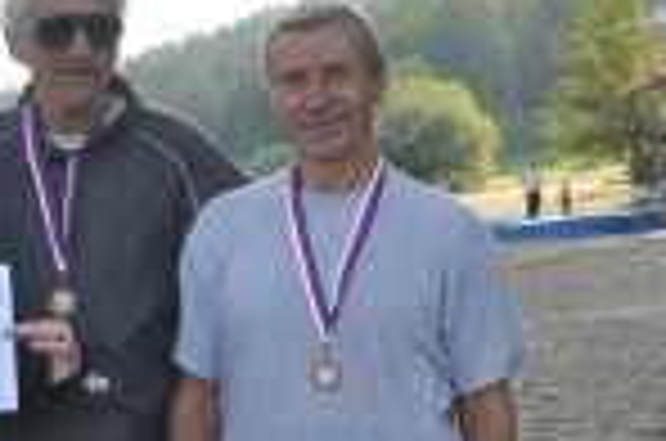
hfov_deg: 18.5
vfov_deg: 12.6
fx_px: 1975
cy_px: 446
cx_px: -54
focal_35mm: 107
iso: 200
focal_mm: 22
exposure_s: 1/200
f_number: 7.1
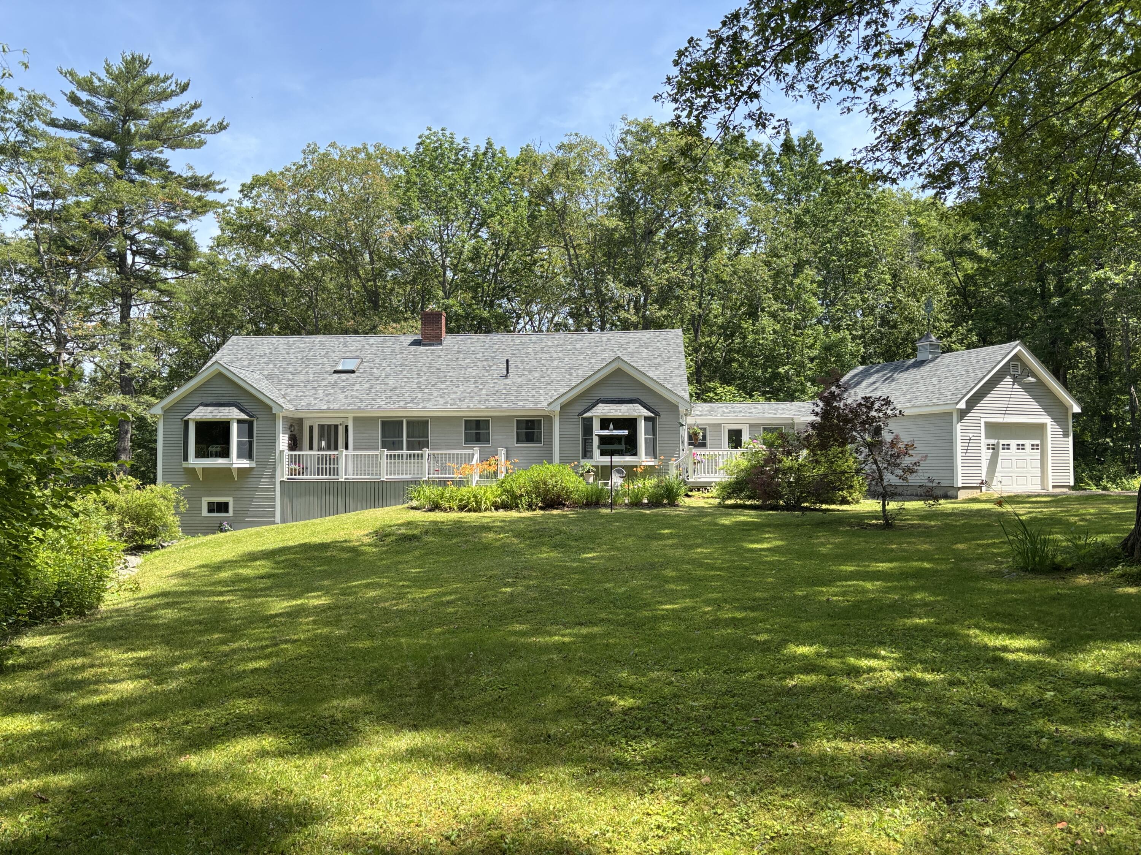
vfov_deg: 53.1
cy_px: 428
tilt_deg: +1.8
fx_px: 857
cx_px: 570
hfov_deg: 67.3
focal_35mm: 26
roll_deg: +0.5
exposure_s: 1/1058
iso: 50
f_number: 1.6
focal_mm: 5.96
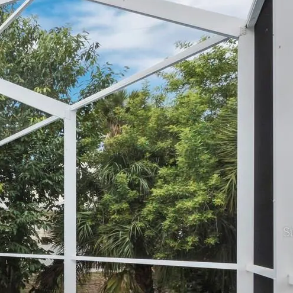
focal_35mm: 40
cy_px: 231
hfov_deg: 28.8
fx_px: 383
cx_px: -134
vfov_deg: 40.3
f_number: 11
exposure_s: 1/100
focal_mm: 7
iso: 400
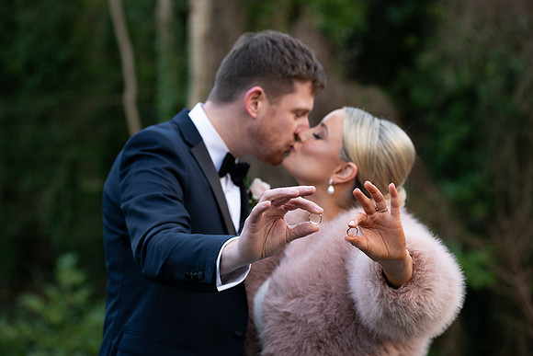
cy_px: 178
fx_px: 1274
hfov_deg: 23.6
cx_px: 266
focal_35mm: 86
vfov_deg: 15.9
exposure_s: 1/160
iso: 200
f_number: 3.5
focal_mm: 86
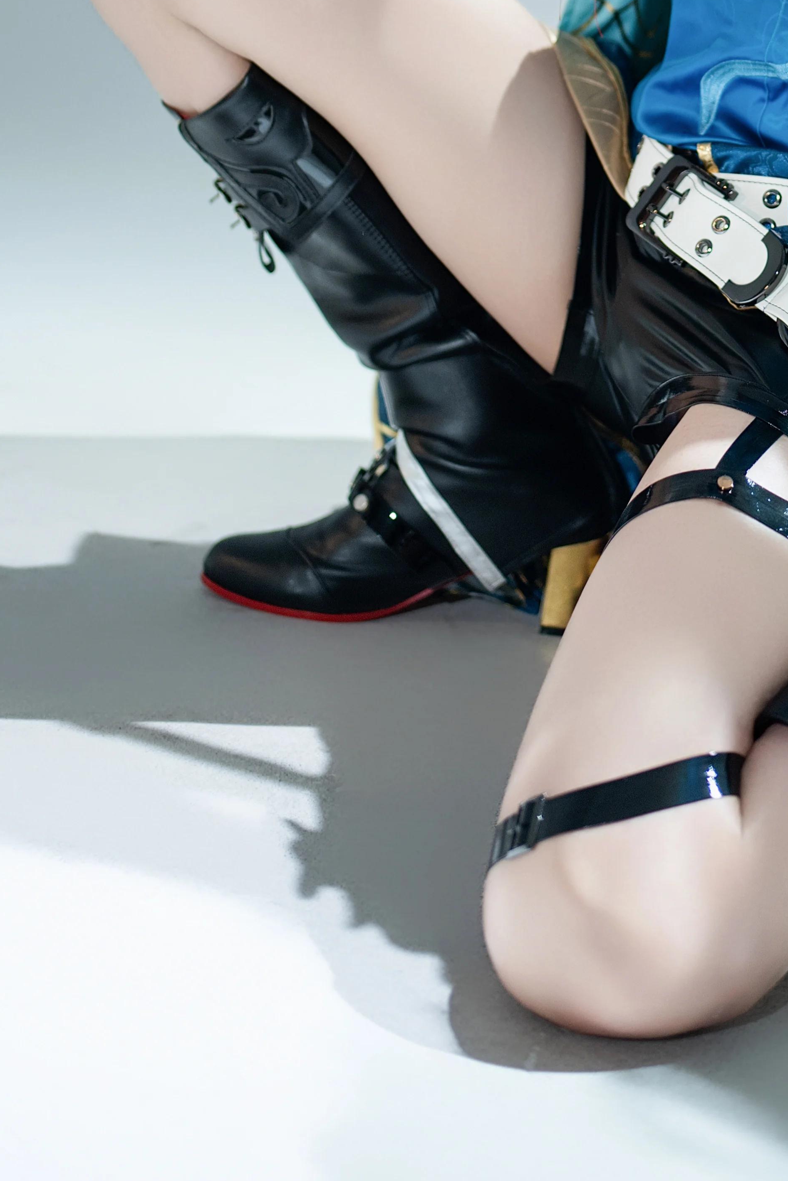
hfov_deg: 15.2
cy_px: -133
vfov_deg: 22.1
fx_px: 2856
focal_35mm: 87
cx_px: 931
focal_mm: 35
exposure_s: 1/160
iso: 200
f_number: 1.4
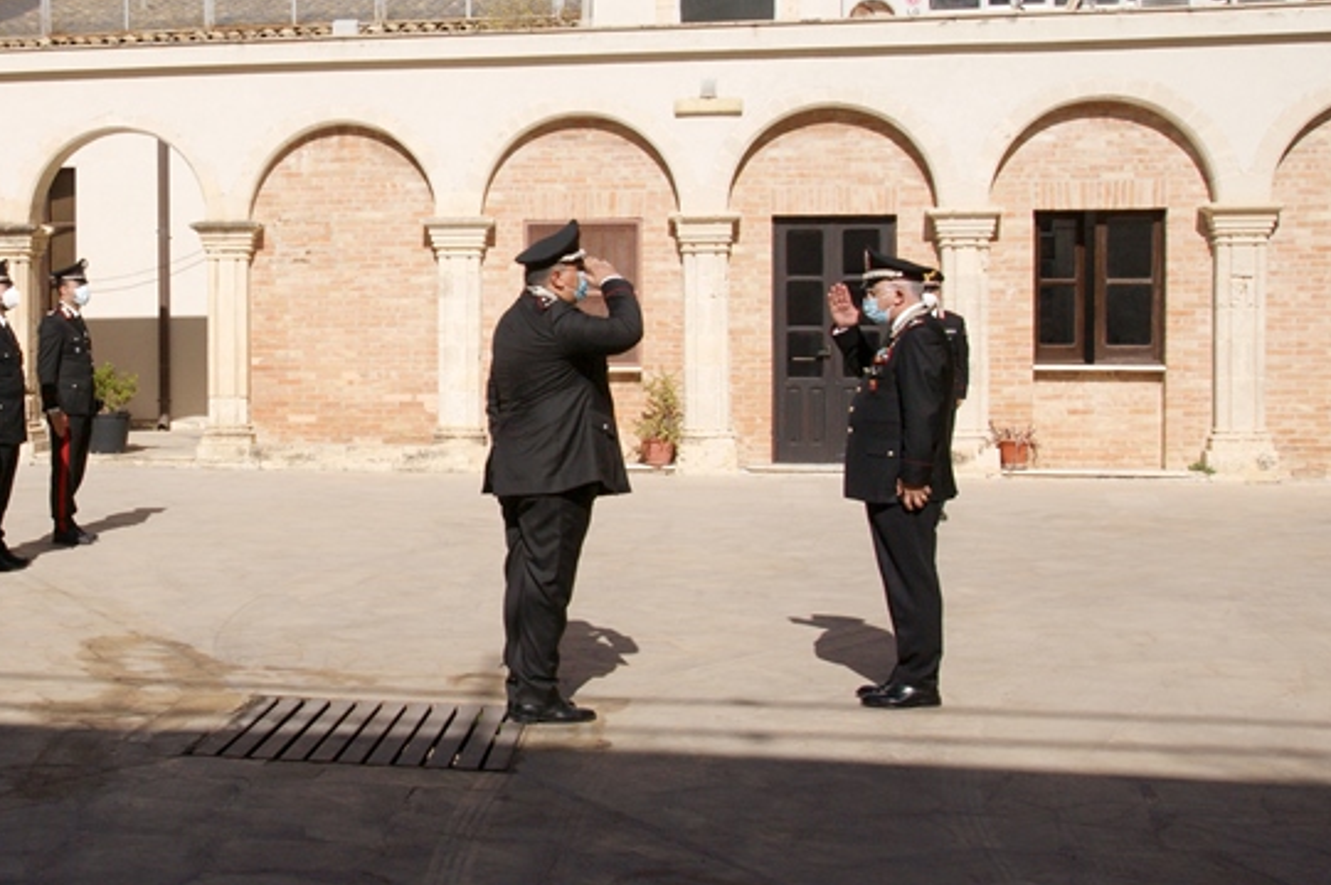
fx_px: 1884
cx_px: 269
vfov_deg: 26.4
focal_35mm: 51
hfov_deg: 37.5
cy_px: 339
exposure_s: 1/800
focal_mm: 20
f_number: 8
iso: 200
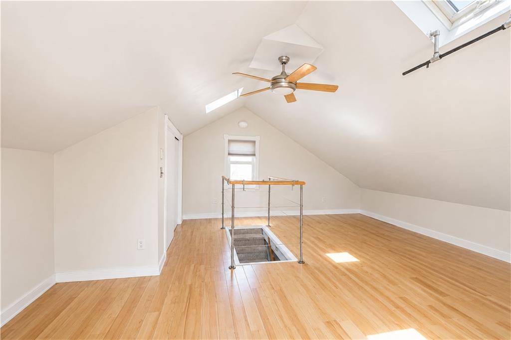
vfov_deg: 77.3
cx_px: 256
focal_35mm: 15
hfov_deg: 100.4
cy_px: 170
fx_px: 213
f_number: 8
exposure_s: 1/80
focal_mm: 10
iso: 1600
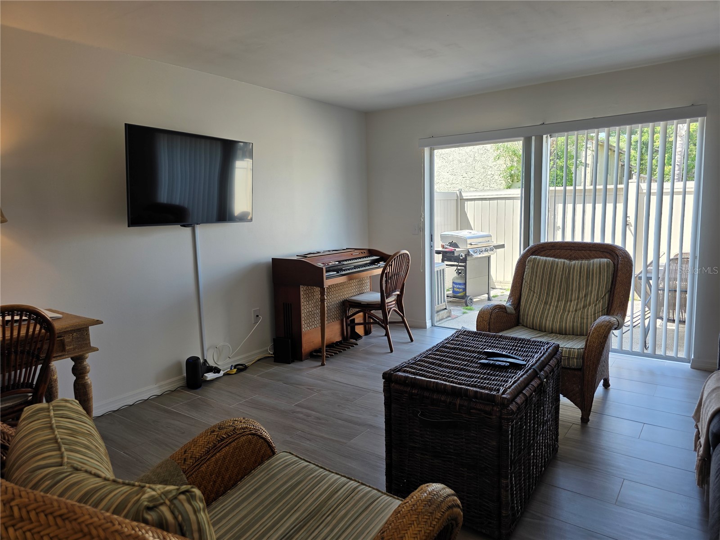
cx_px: 360
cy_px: 270
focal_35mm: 23
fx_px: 478
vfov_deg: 58.9
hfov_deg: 73.9
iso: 20
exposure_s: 1/120
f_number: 1.7
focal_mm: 6.3
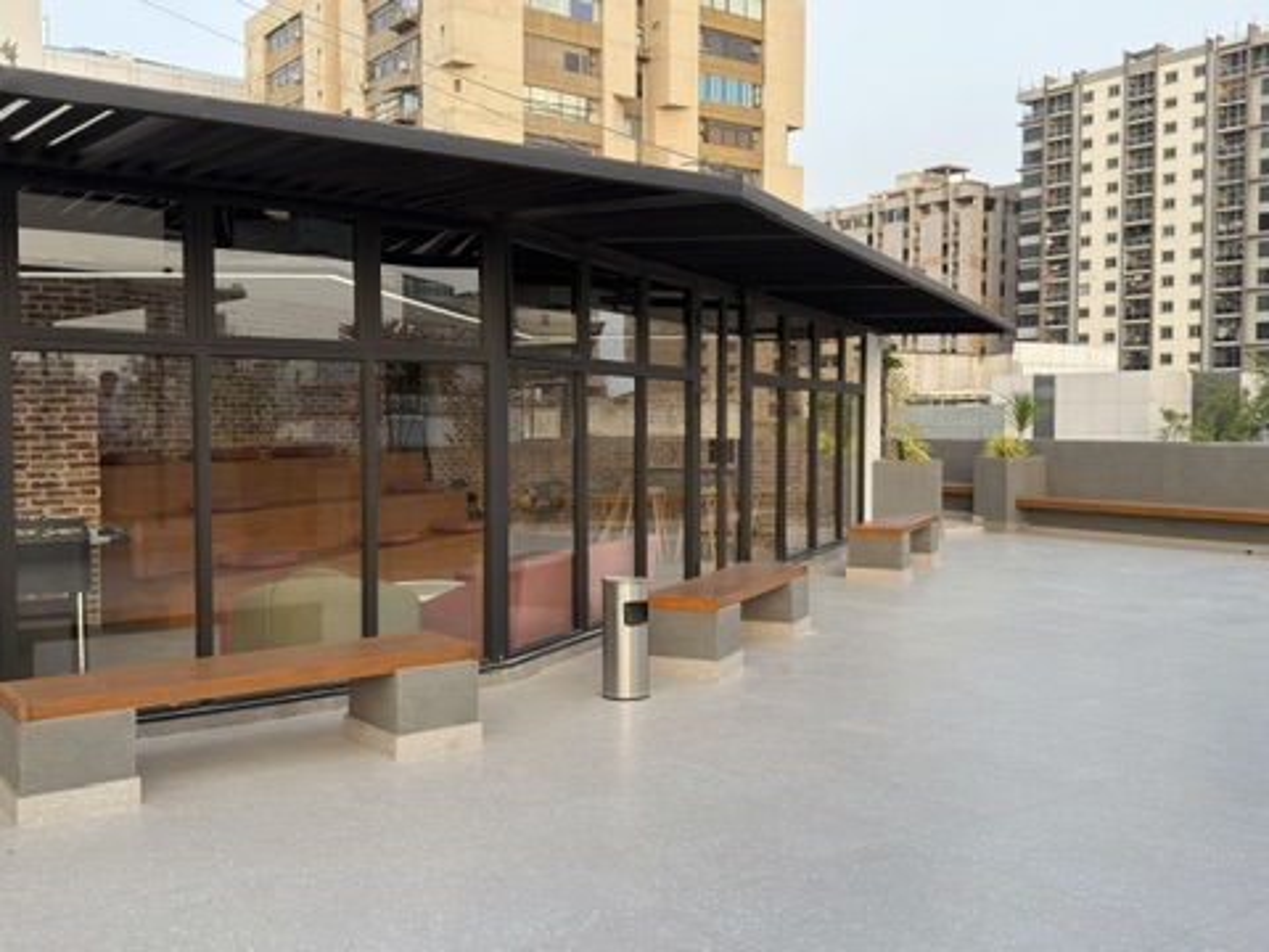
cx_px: 634
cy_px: 476
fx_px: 1283
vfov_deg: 40.7
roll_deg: +0.1
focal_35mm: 35
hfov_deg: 52.6
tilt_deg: -2.5
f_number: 1.78
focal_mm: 6.76
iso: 64
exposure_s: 1/395
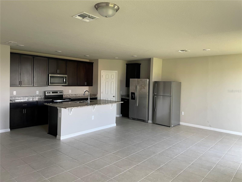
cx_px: 121
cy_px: 91
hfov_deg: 67.3
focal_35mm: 26
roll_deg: -1.3
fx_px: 182
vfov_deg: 53.1
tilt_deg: -2.8
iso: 125
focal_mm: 4.2
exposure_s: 1/89
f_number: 1.6
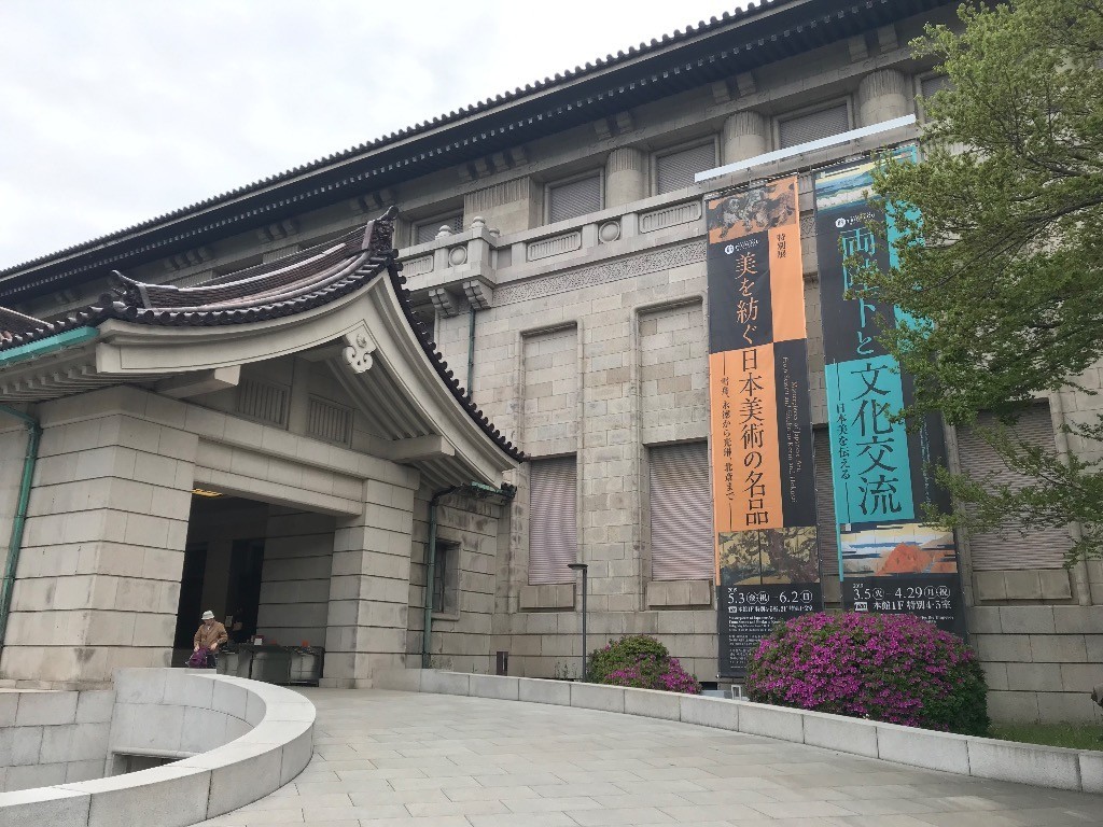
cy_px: 414
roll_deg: -0.9
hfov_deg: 63.4
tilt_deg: +15.7
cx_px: 552
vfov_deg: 49.7
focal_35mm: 28
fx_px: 892
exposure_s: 1/199
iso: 20
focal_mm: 3.99
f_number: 1.8
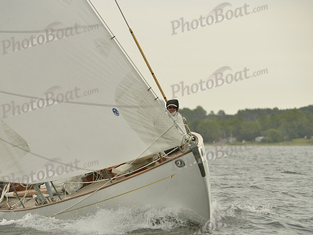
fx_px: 2233
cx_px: 135
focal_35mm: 247
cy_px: 127
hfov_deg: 8.0
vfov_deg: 6.0
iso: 400
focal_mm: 200
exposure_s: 1/800
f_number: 4.5
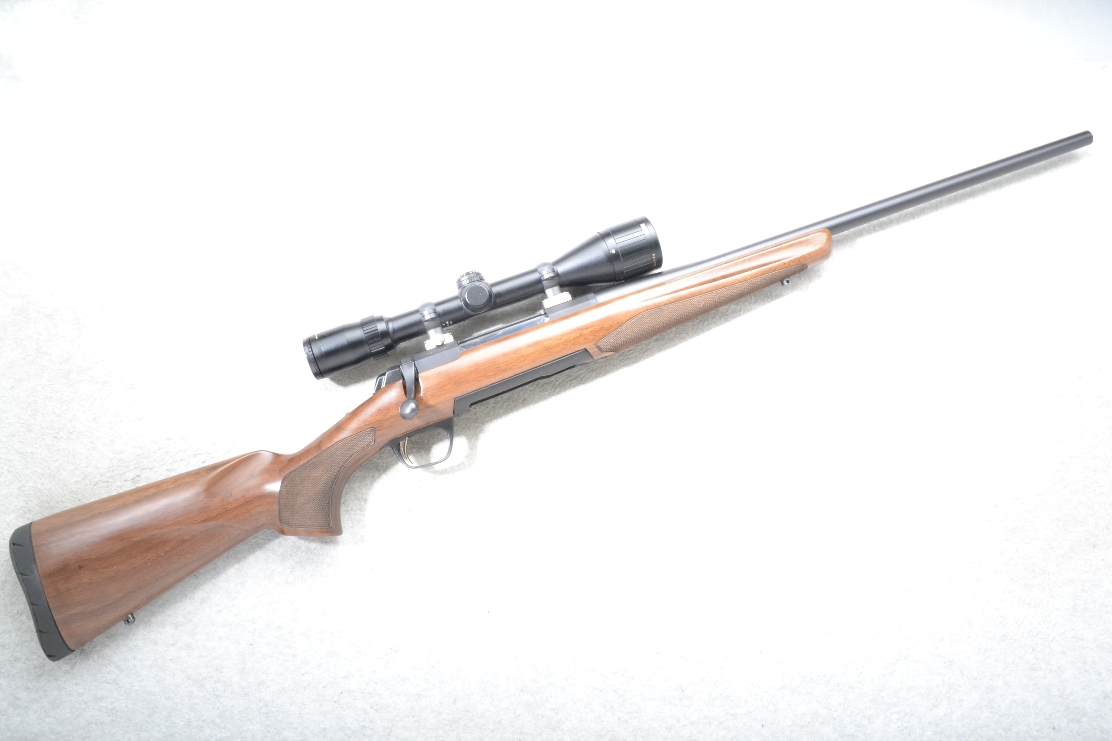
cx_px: 556
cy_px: 370
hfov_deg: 37.9
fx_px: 1622
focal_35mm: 52
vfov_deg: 25.8
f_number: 20
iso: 3200
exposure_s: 1/160
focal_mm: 35
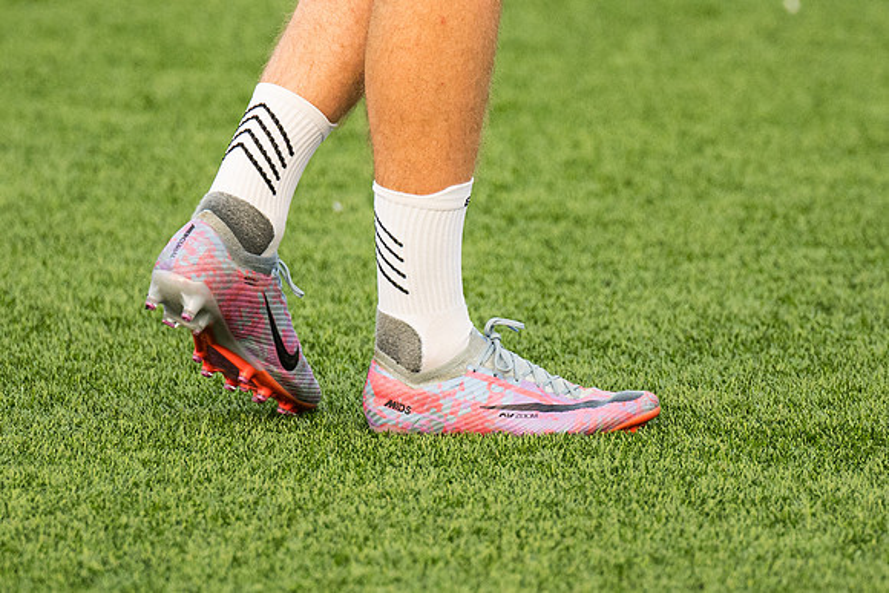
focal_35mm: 591
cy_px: 270
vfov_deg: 2.3
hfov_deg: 3.5
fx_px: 14593
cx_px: 481
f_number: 2.8
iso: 500
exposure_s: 1/1250
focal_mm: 200
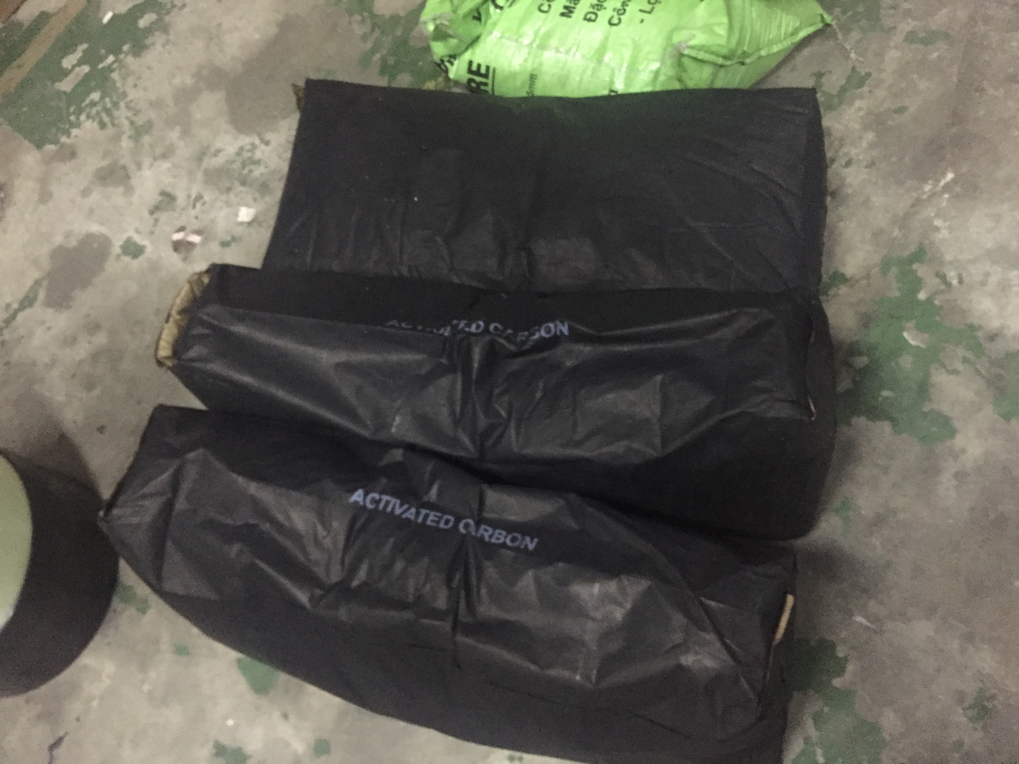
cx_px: 510
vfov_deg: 48.2
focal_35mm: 29
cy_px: 382
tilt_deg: -69.9
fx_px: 854
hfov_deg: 61.7
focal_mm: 4.15
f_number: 2.2
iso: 800
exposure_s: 1/17
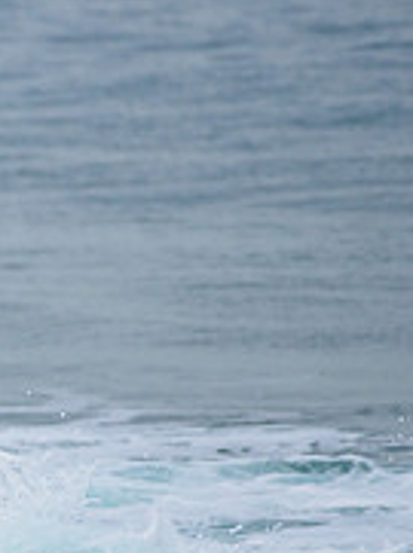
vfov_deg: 1.3
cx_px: -389
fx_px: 24649
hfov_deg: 1.0
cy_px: 454
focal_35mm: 1544
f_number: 5.6
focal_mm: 500
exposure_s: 1/2000
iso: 220
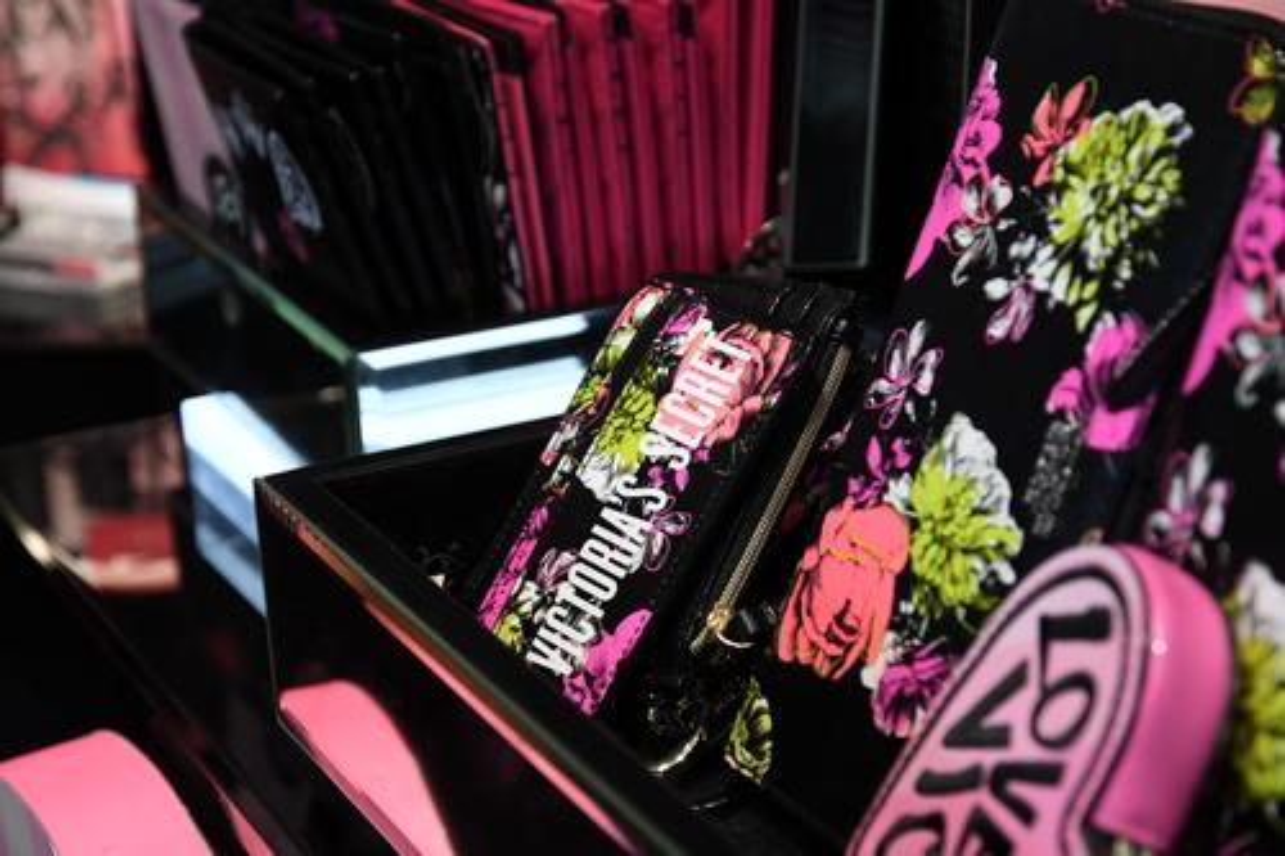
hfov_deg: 21.9
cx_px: 642
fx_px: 3318
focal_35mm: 93
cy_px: 428
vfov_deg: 14.7
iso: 1000
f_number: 5.3
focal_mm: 62
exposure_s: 1/100
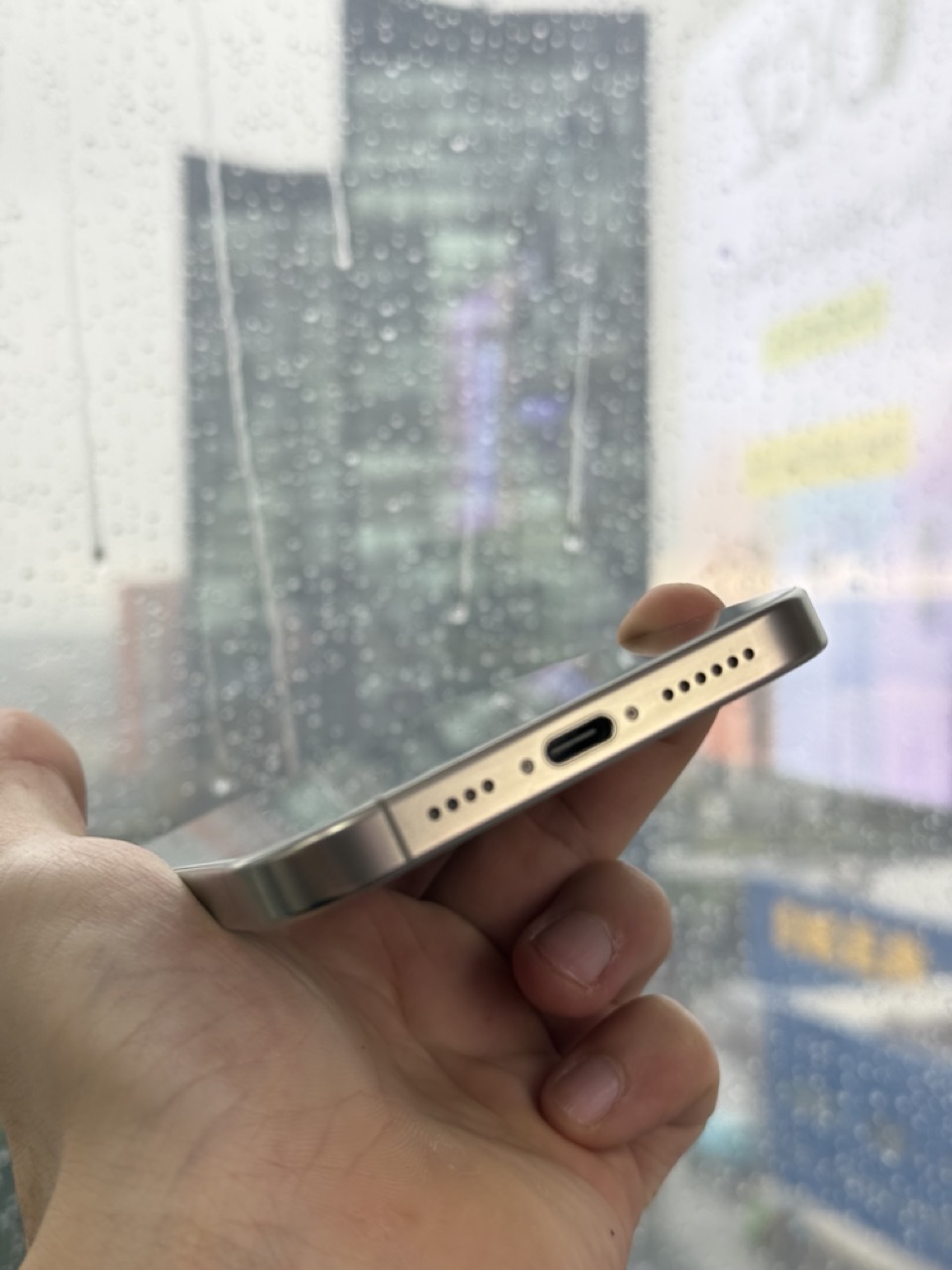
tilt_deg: -1.3
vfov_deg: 39.7
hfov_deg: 30.3
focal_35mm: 48
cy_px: 635
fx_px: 1760
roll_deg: +2.2
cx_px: 476
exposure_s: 1/242
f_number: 1.78
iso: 160
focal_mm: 6.76
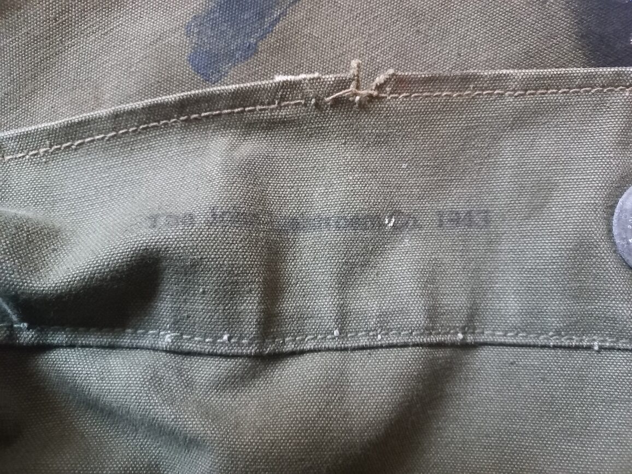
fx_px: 456
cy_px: 237
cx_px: 316
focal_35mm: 25
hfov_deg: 69.4
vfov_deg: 54.9
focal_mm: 4.6
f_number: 1.8
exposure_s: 1/16.7
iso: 1250
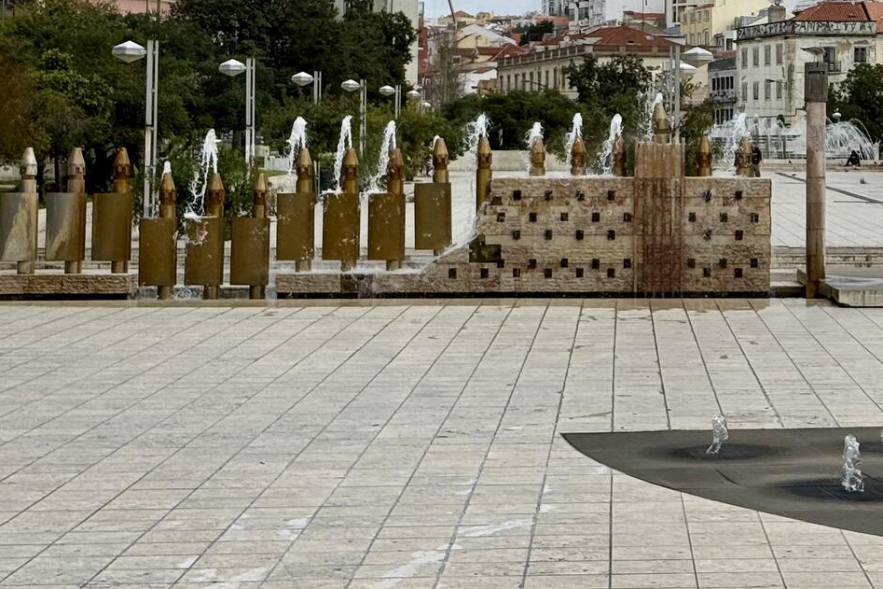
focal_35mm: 108
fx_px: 2648
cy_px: 47
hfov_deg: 18.6
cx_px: 793
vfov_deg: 12.6
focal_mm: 6.76
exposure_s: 1/6024
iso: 80
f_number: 1.78
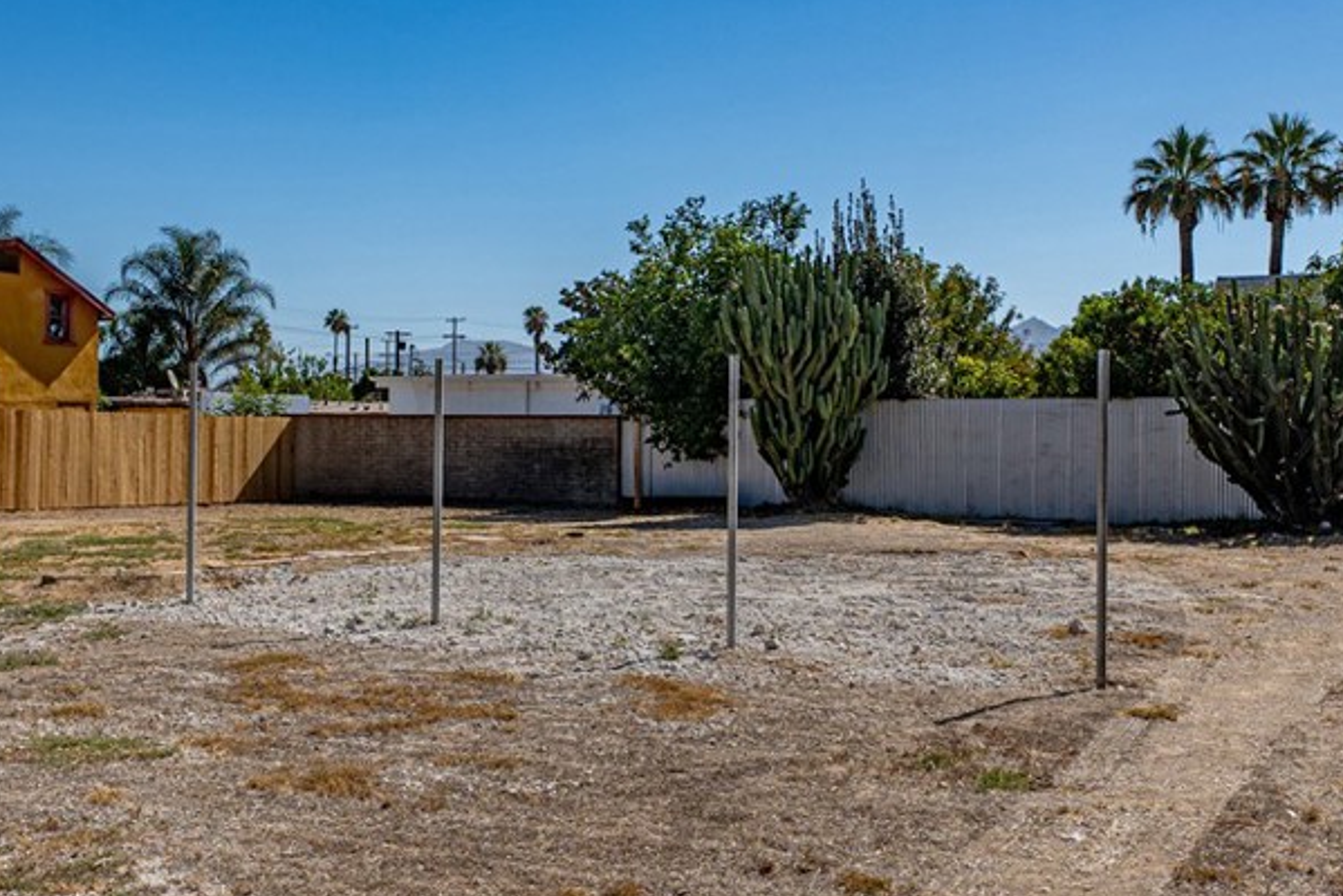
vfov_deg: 32.7
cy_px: 429
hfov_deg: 47.3
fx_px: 1530
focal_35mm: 41
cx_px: 738
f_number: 6.3
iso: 80
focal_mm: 16
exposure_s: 1/500
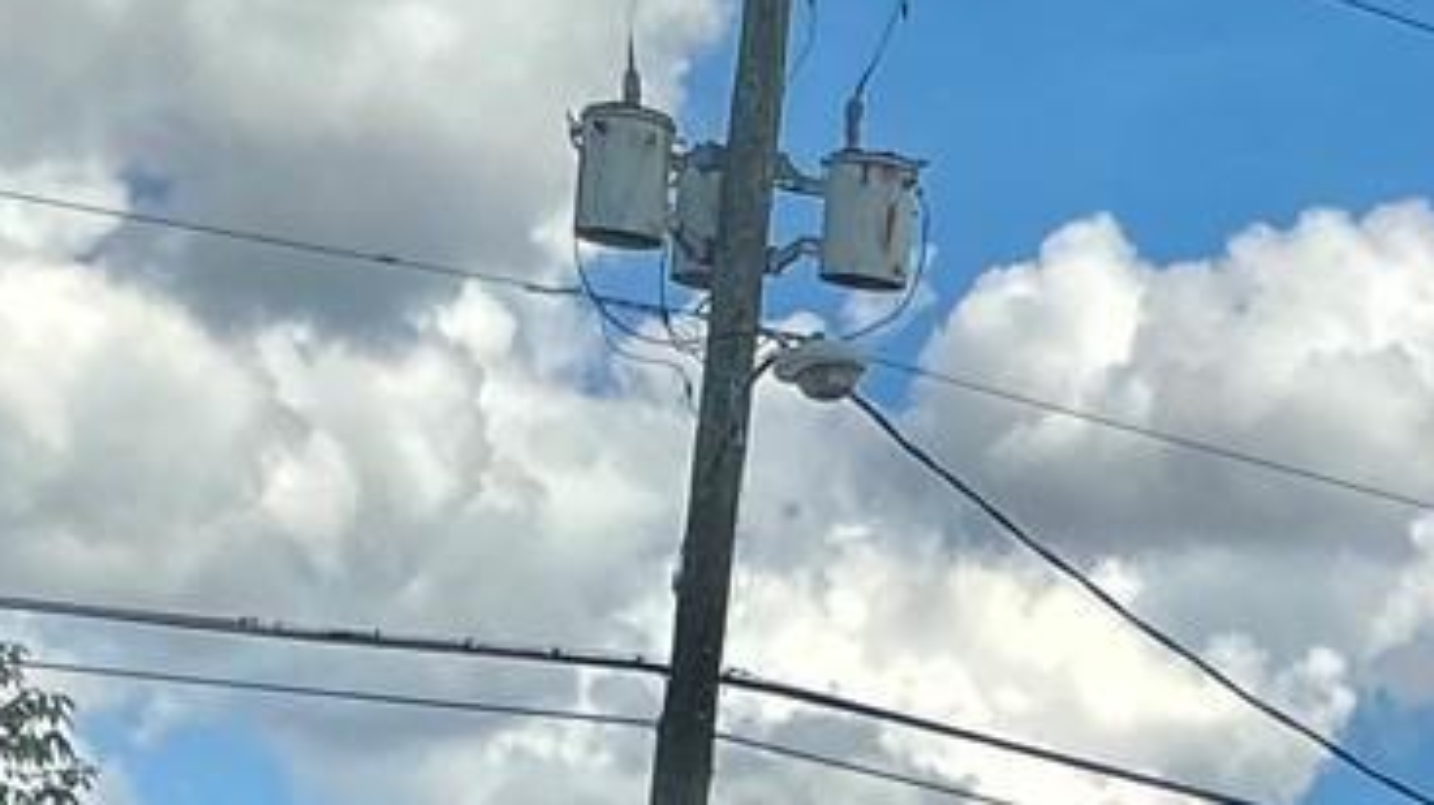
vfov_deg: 8.6
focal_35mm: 133
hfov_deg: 16.0
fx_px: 5055
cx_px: 1231
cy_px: 1680
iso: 25
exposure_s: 1/1577
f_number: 1.8
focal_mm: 3
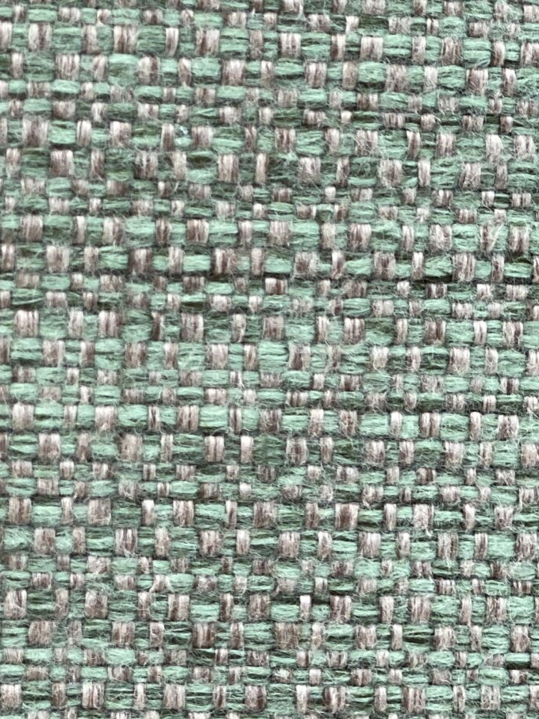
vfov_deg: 13.4
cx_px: 85
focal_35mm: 147
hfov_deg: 10.1
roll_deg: -3.7
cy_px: 229
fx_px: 3053
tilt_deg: -24.2
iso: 20
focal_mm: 6
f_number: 2
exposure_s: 1/197
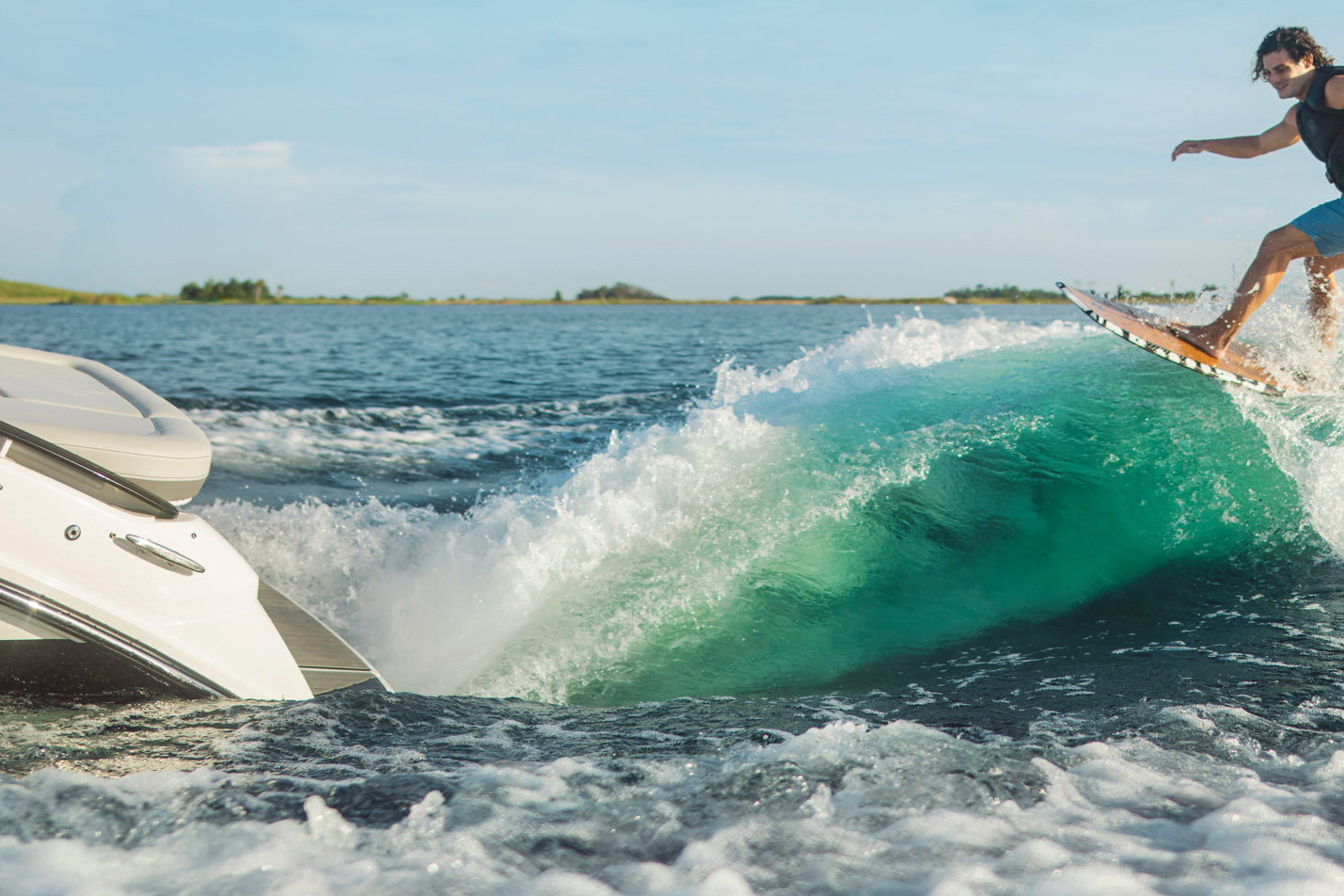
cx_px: 691
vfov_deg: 31.3
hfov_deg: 46.4
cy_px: 213
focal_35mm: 42
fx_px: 1568
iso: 100
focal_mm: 24
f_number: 1.6
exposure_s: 1/4000
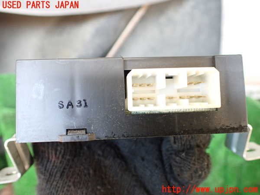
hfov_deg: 60.0
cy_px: 98
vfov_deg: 46.8
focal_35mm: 30
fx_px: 225
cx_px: 130
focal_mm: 5.4
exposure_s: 1/125
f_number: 2.3
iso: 640
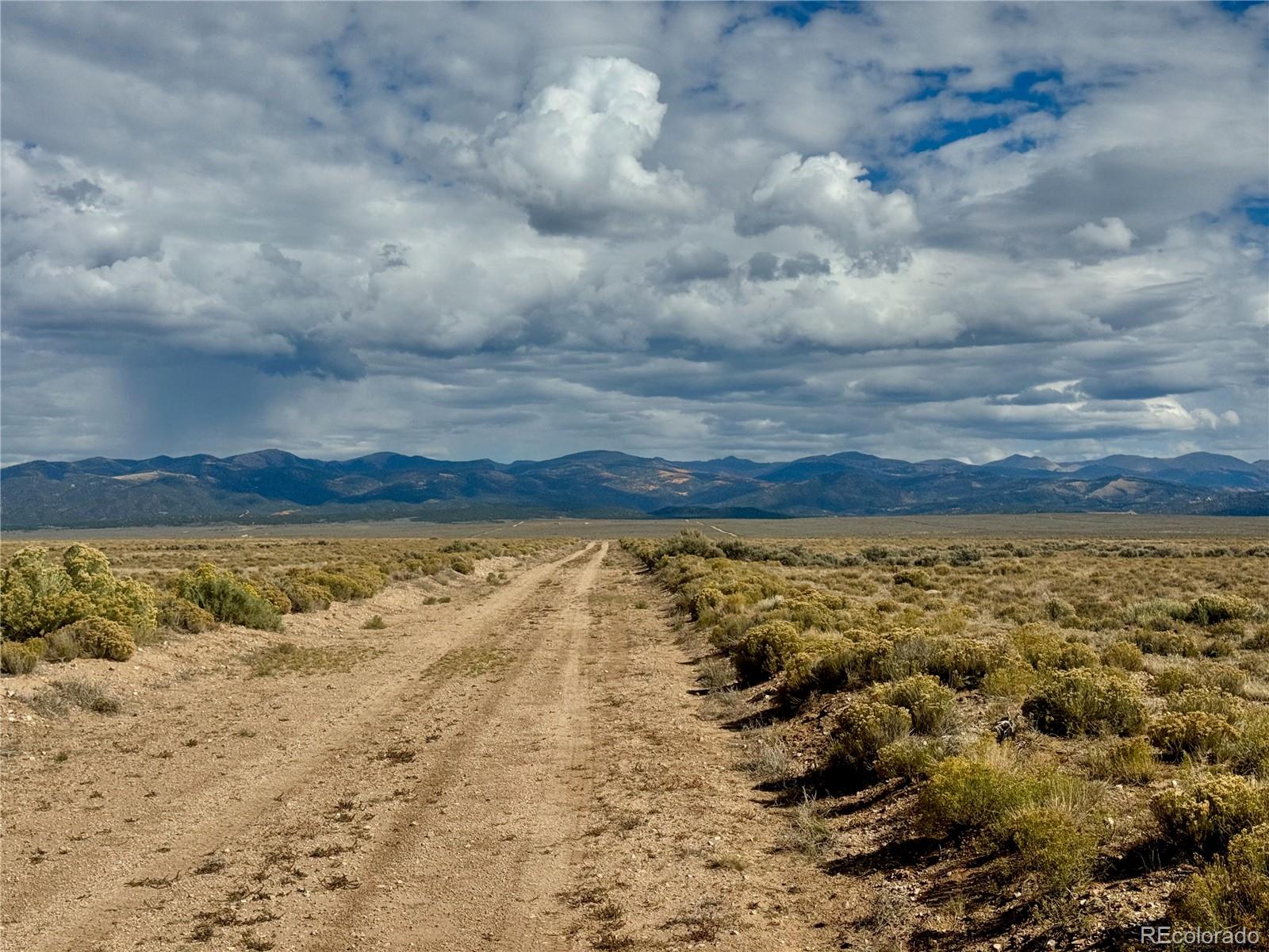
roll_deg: +0.0
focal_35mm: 48
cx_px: 634
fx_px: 1760
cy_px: 476
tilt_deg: +1.8
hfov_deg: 39.7
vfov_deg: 30.3
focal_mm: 6.76
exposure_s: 1/10526
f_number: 1.78
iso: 64
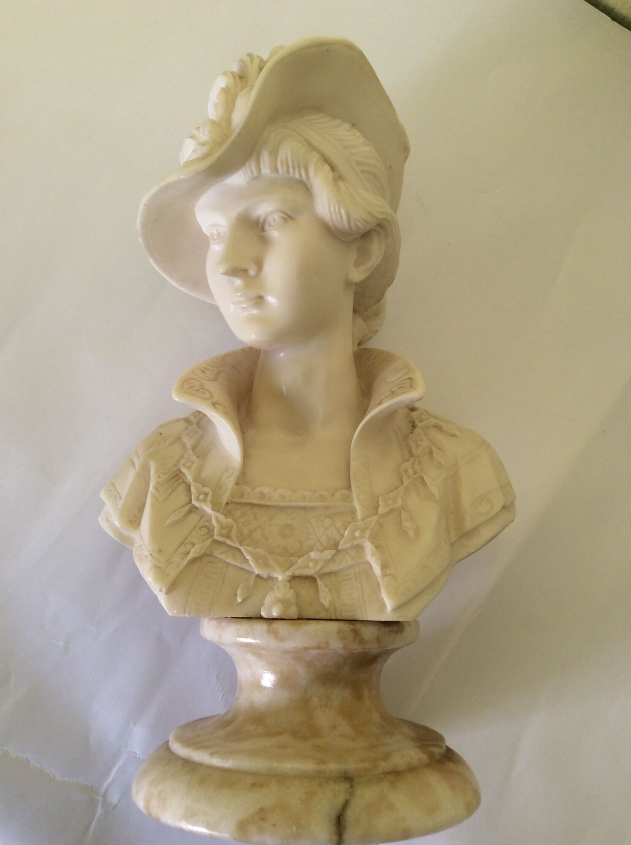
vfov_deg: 56.9
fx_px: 780
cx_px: 316
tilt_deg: -77.2
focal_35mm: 32
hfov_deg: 44.1
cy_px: 422
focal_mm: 3.3
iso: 40
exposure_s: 1/50
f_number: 2.4
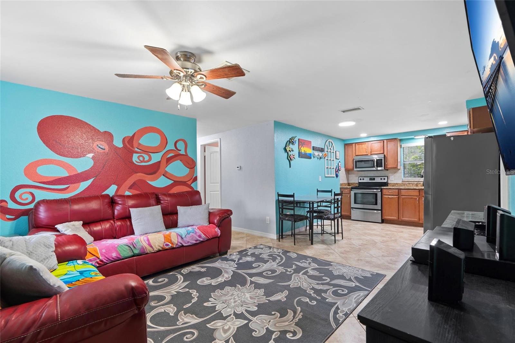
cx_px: 258
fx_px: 229
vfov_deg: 73.7
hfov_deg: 96.7
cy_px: 172
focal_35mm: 16
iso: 250
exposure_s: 2.5
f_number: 9
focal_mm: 16
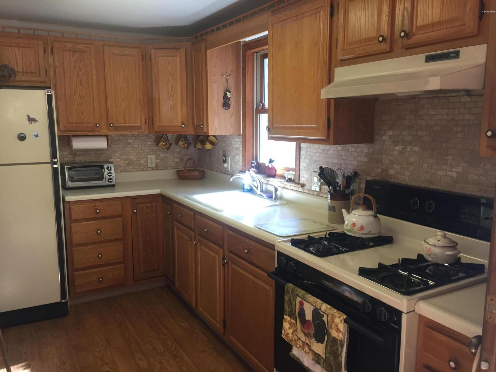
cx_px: 248
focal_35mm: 29
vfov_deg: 48.2
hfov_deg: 61.7
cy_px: 186
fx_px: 416
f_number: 2.2
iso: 125
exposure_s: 1/30
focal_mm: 4.15
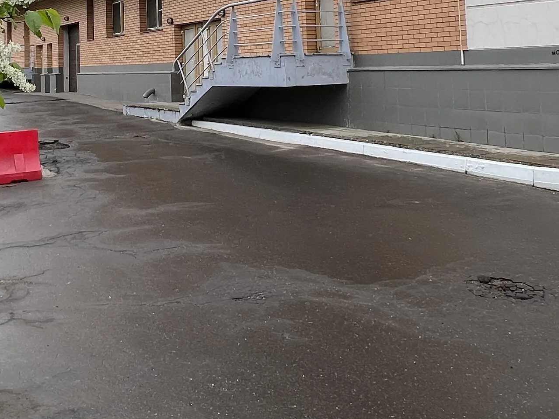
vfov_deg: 32.7
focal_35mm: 41
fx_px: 662
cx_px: 164
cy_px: 14
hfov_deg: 44.7
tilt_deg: +4.5
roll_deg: +2.5
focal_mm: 1.57
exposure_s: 1/435
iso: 32
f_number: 1.8
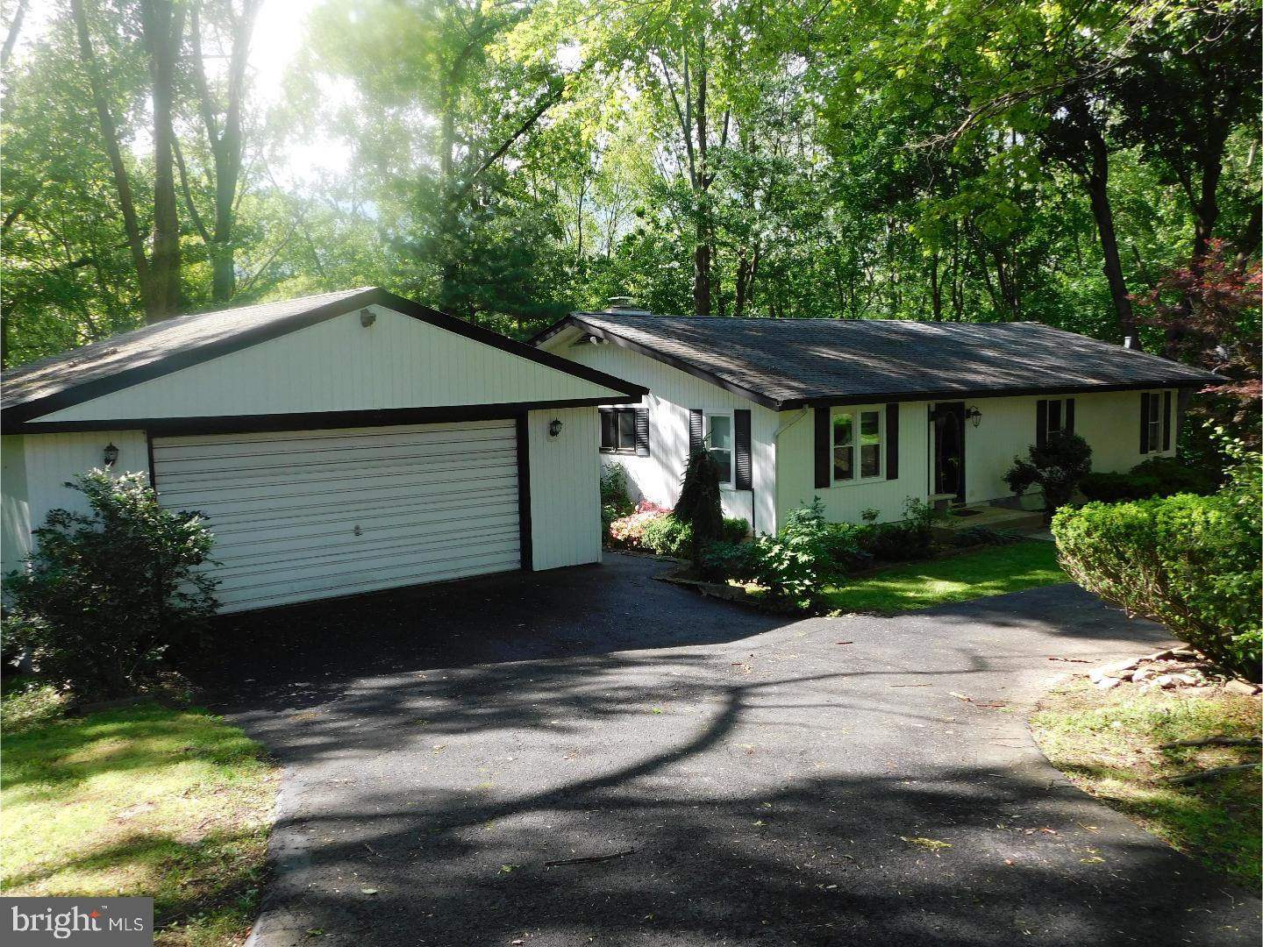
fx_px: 1095
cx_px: 632
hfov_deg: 60.0
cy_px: 474
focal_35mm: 30
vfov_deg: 46.8
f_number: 3.2
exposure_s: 1/200
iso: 125
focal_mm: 5.3
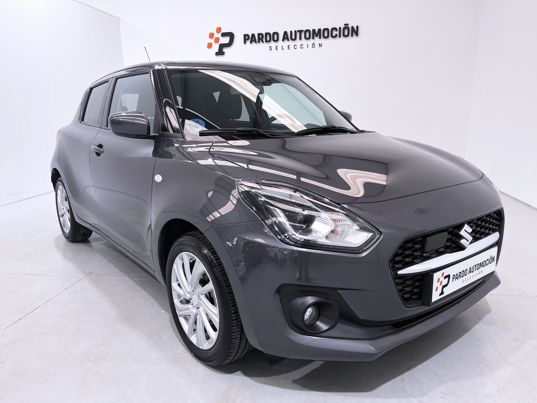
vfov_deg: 53.1
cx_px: 268
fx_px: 403
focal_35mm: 26
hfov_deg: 67.3
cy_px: 202
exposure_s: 1/122
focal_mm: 5.1
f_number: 1.6
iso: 80
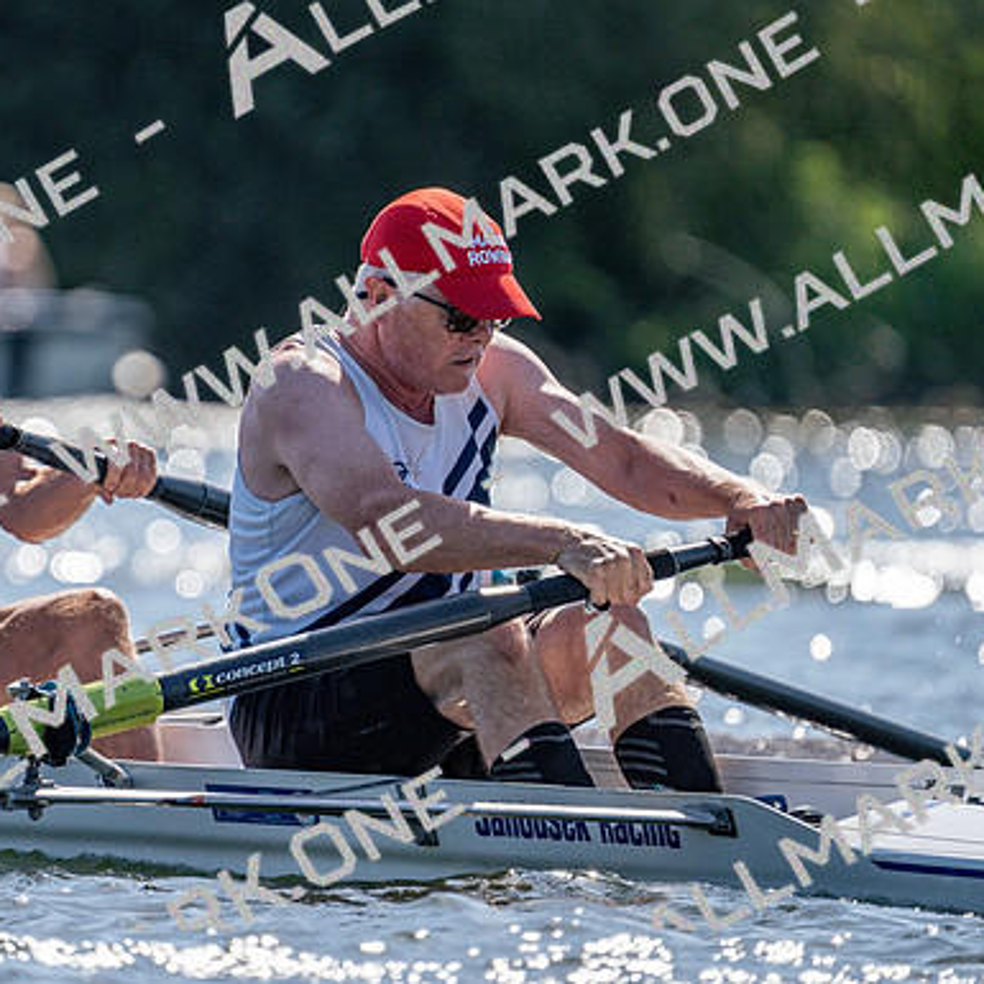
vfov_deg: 2.3
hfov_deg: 2.3
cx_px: 365
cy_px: 492
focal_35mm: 761
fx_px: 24474
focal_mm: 594
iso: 400
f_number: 6.3
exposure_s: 1/2000
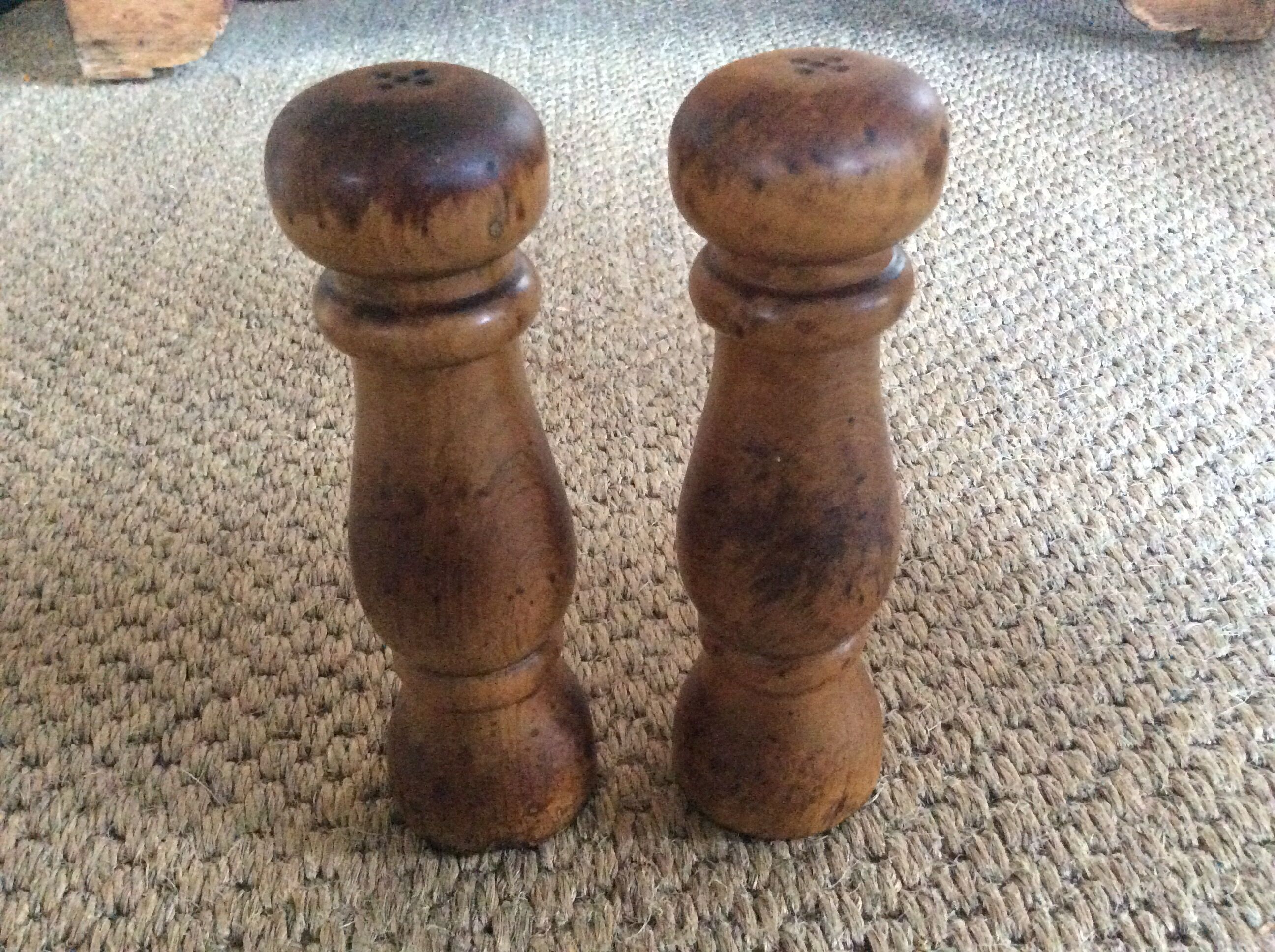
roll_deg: +3.4
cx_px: 638
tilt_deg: -34.4
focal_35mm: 32
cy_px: 476
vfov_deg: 44.1
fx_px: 1177
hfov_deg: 56.9
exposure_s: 1/17
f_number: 2.4
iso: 640
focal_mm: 3.3
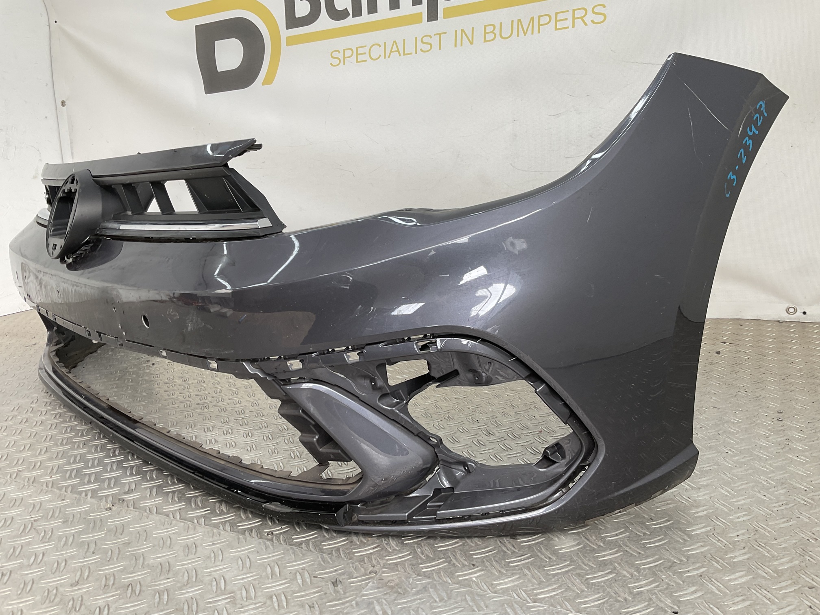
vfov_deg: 48.2
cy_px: 308
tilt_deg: -11.9
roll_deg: +5.3
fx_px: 687
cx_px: 410
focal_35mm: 29
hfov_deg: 61.7
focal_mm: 3
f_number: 1.8
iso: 16
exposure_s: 1/144
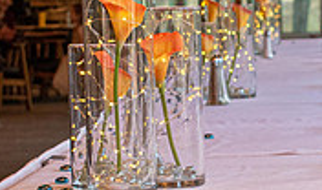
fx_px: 1755
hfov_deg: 10.5
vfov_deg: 6.2
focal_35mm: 203
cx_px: 251
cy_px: 116
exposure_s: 1/100
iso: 800
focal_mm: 32
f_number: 5
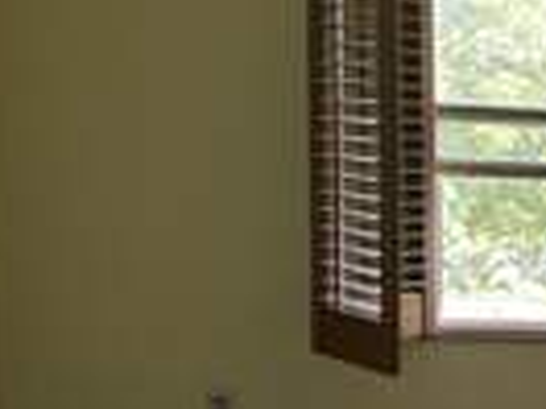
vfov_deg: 16.7
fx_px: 1372
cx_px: 807
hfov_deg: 19.7
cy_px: 374
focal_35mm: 87
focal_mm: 6.86
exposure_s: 1/68
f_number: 1.78
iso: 250
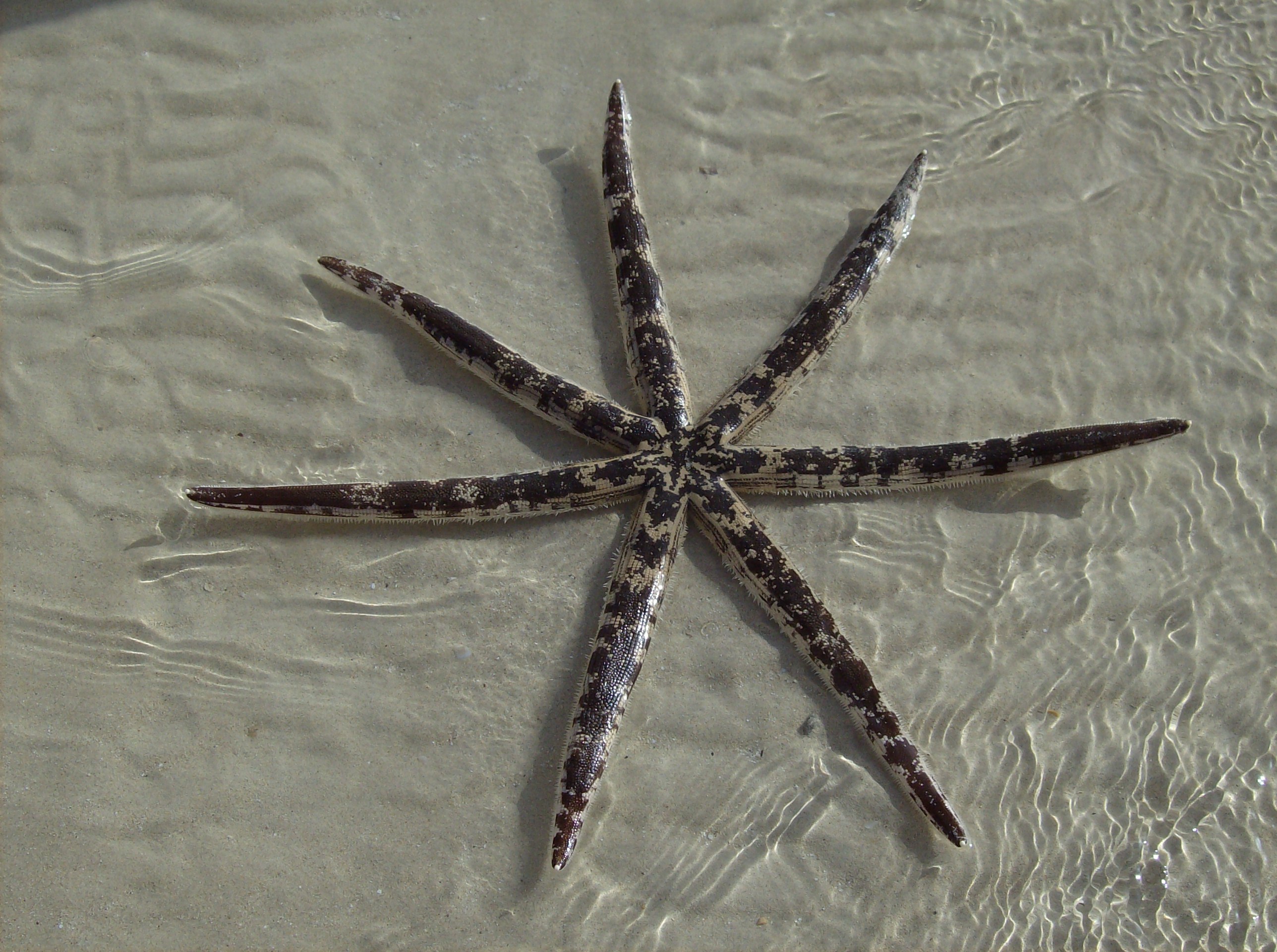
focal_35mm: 70
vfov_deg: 20.9
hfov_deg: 27.8
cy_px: 476
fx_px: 2577
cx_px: 638
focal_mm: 11.6
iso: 100
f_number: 6.2
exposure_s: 1/567
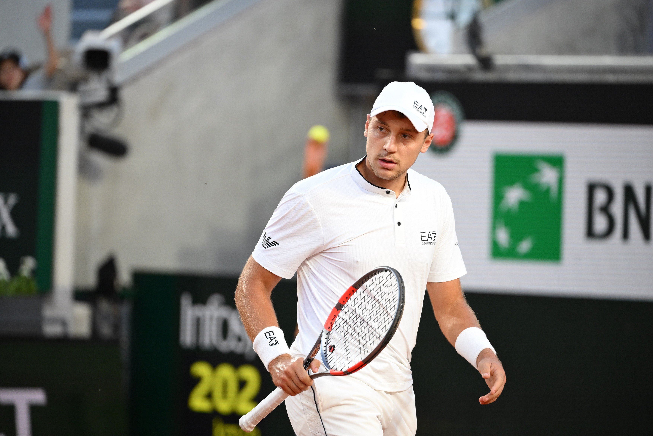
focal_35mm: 270
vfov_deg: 5.1
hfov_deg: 7.6
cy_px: 218
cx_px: 326
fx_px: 4897
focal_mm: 270
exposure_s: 1/1000
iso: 1600
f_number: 4
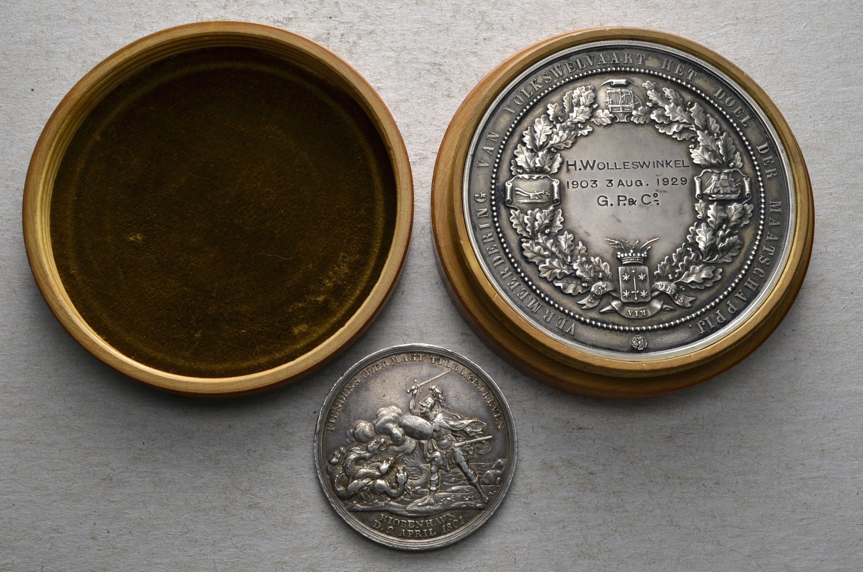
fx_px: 933
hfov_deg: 49.6
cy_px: 286
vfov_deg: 34.1
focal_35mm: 39
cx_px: 432
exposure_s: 1/200
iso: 400
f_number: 14
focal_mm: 26
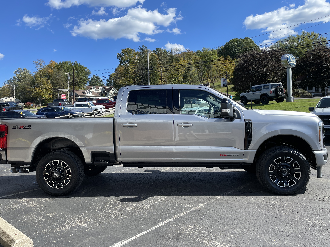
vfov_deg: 51.3
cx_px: 160
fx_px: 257
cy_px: 119
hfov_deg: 65.3
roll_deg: +3.0
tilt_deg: -1.5
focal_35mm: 27
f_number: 1.6
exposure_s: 1/2174
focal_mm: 4.2
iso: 32
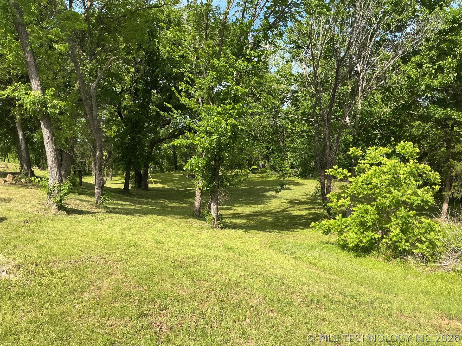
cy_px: 173
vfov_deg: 48.2
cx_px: 231
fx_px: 387
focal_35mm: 29
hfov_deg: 61.7
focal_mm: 3
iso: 25
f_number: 1.8
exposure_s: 1/804
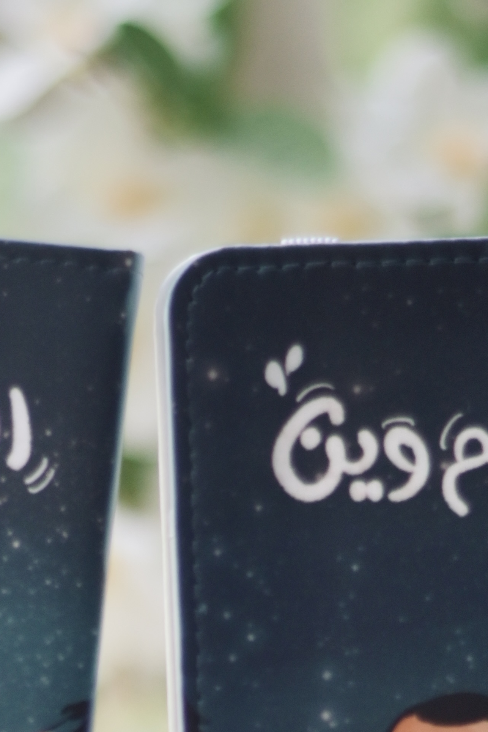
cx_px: 49
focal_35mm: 214
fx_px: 4351
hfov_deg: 6.4
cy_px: 1008
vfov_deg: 9.4
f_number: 1.8
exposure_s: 1/320
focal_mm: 50
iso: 640
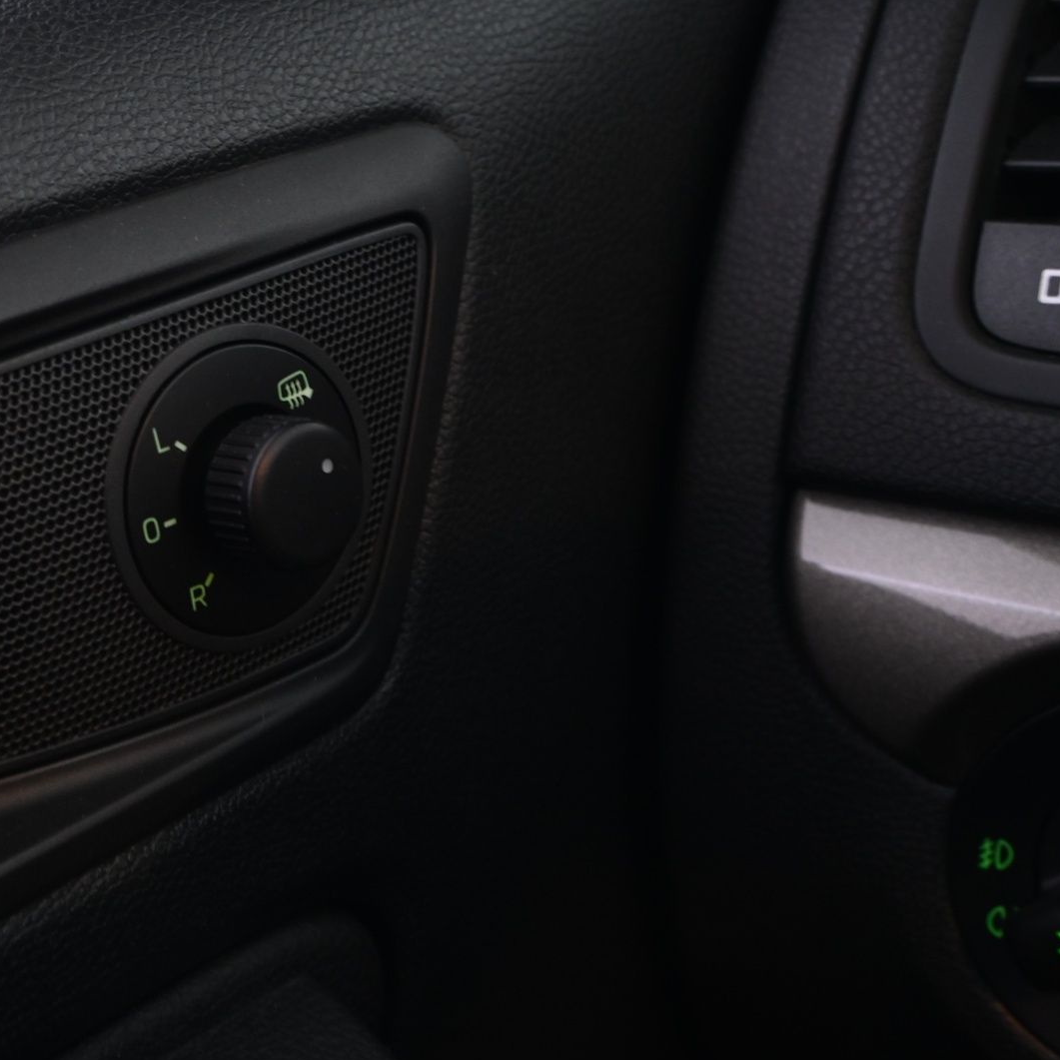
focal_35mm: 49
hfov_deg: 34.2
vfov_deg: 34.9
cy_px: 534
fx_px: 1685
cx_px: 276
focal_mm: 25
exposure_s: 1/3
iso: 1000
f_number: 6.3
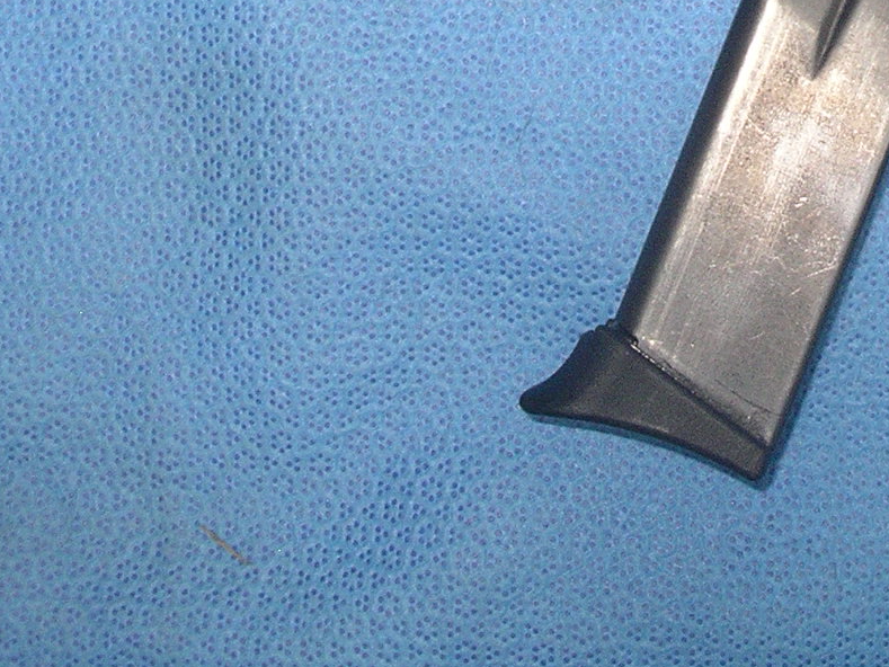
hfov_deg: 20.0
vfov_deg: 14.8
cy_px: -174
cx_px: 802
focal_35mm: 96
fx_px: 2466
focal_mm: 7.8
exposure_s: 1/40
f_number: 2.8
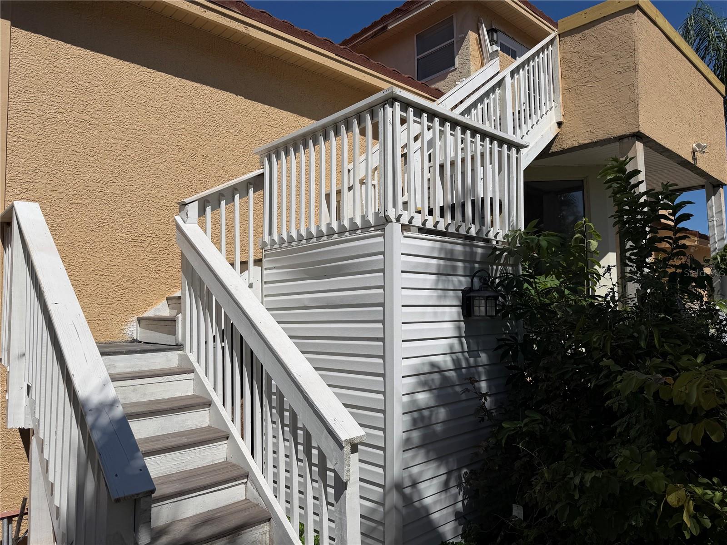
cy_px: 272
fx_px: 504
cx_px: 364
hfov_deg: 71.6
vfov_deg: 56.8
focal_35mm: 24
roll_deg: +0.9
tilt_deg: +4.7
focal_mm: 6.76
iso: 80
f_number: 1.78
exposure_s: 1/14286
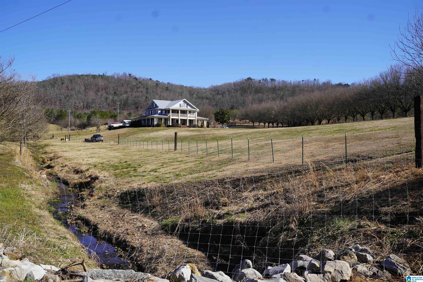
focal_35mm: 36
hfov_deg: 53.1
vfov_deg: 36.9
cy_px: 141
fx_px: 423
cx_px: 212
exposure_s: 1/640
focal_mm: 36
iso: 100
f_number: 5
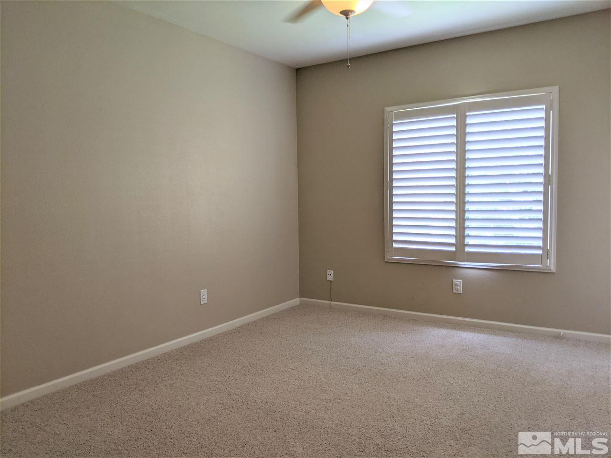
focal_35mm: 27
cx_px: 306
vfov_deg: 51.4
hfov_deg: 65.3
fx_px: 477
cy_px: 229
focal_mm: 4.44
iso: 47
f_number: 1.8
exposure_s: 1/59.9
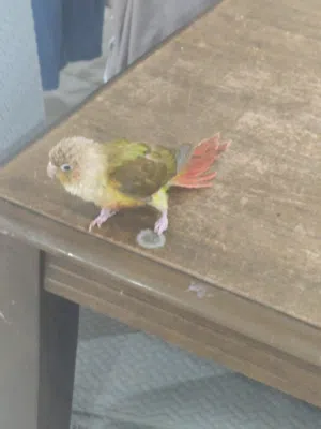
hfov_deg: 15.9
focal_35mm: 93
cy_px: 214
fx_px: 1150
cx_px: 160
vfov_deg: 21.1
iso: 800
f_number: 1.65
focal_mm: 6.19
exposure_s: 1/24
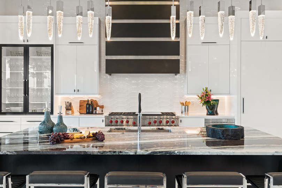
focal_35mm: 32
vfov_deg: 41.1
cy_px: 94
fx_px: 251
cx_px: 141
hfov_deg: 58.7
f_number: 8
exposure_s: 1/8
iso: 250
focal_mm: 32
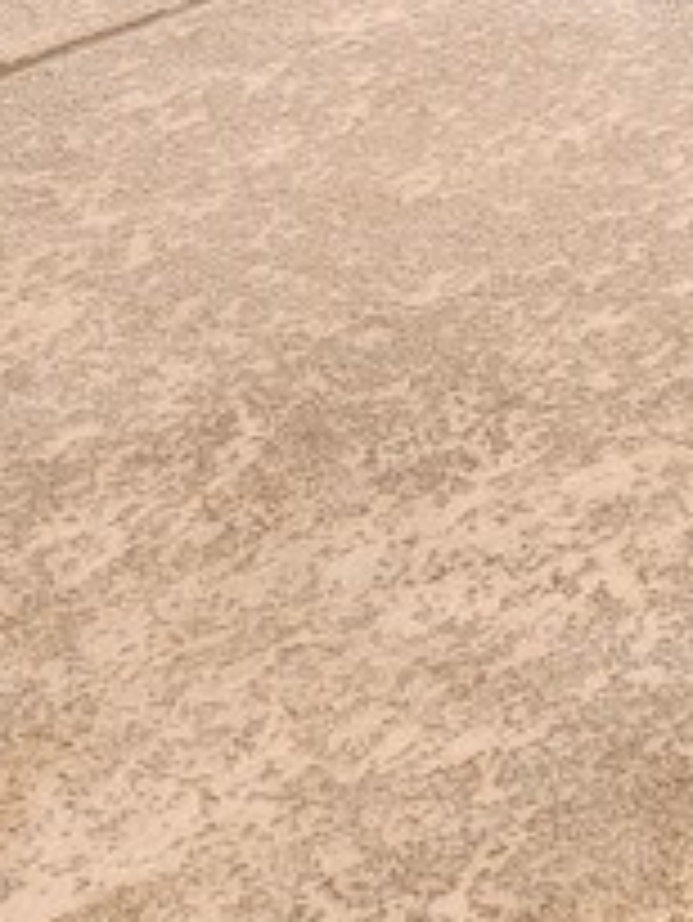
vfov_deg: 15.1
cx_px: 1552
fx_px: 3066
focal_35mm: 115
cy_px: -688
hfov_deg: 11.2
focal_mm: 5.4
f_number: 1.8
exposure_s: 1/2657
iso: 20
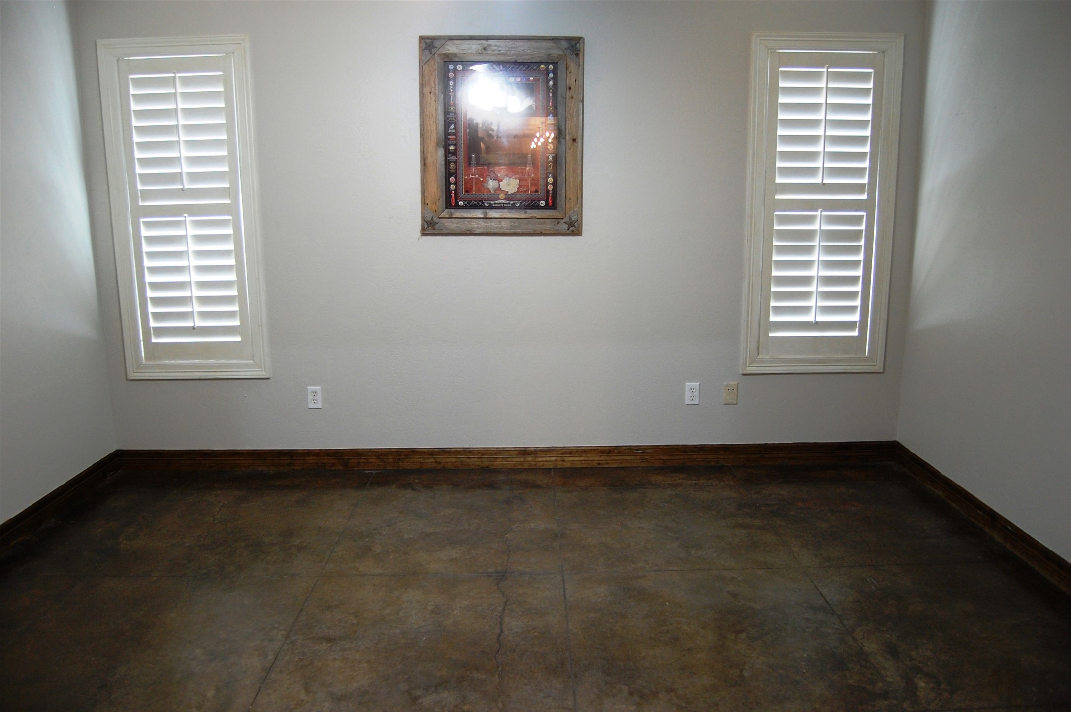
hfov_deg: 67.4
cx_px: 536
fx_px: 803
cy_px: 356
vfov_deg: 47.8
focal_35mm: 27
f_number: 3.5
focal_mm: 18
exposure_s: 1/25
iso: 800
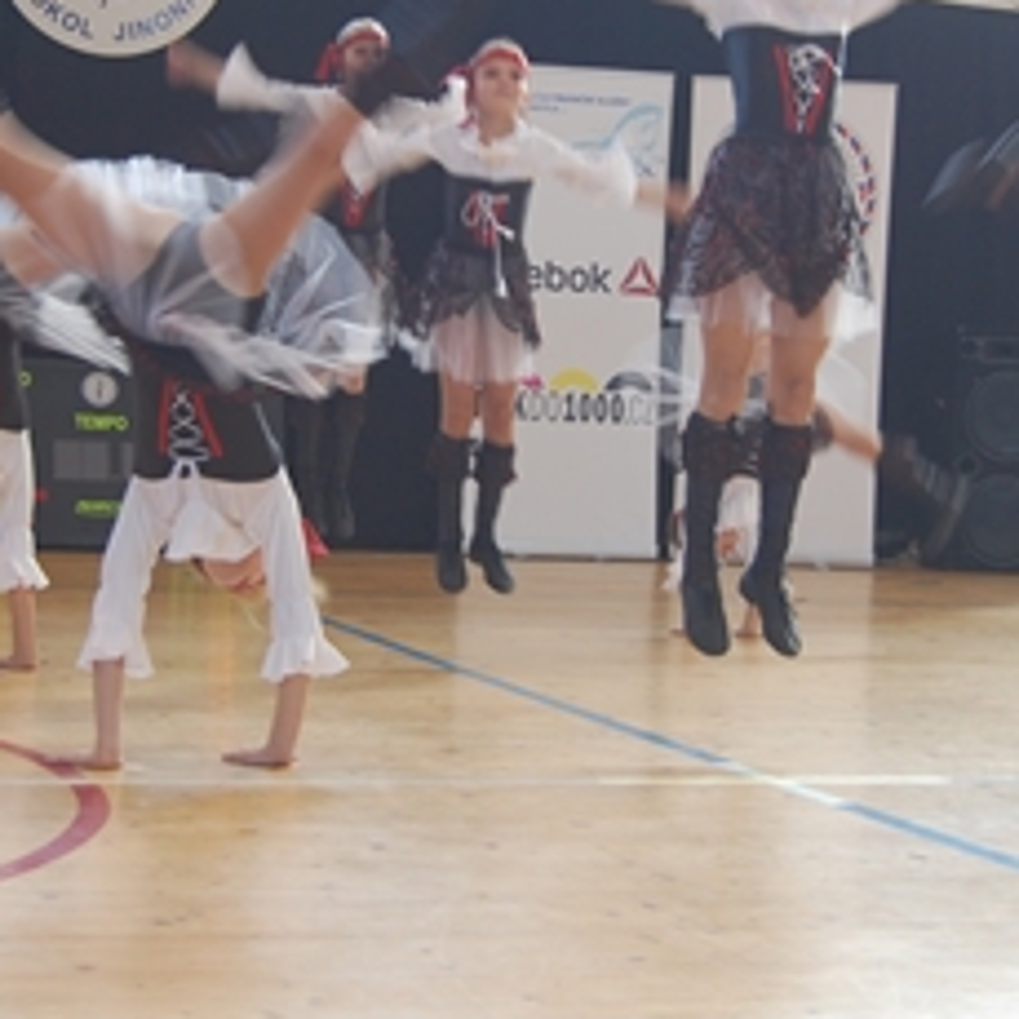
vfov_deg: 20.1
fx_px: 2862
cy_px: 359
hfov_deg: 20.2
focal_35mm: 86
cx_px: 416
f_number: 4.5
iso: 400
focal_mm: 31
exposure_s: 1/60
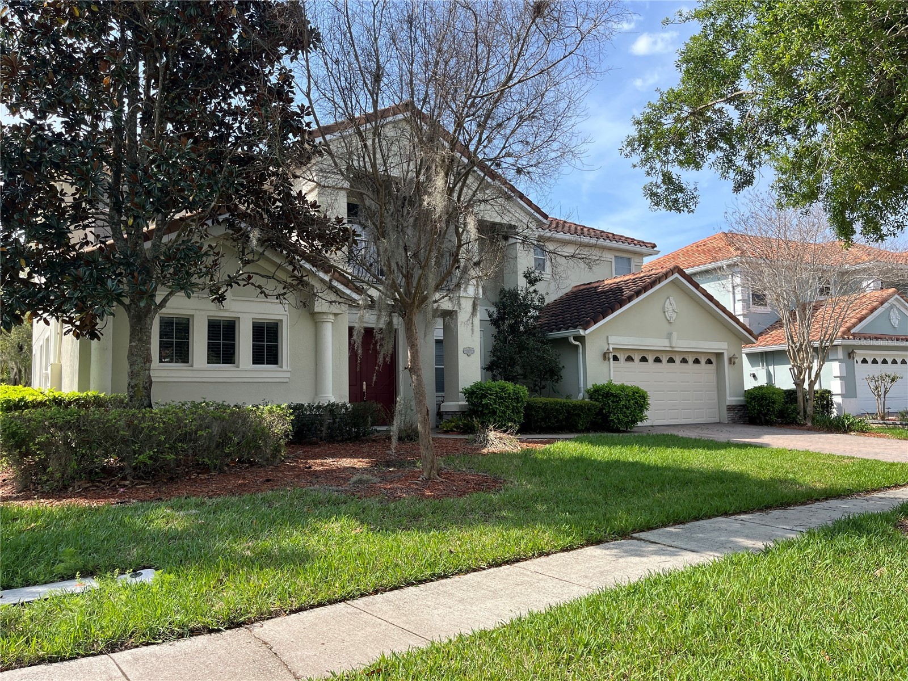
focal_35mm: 26
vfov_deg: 53.1
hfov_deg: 67.3
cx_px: 454
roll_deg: +0.8
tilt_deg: +6.0
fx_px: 682
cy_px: 340
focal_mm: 5.1
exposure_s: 1/1517
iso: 50
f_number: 1.6
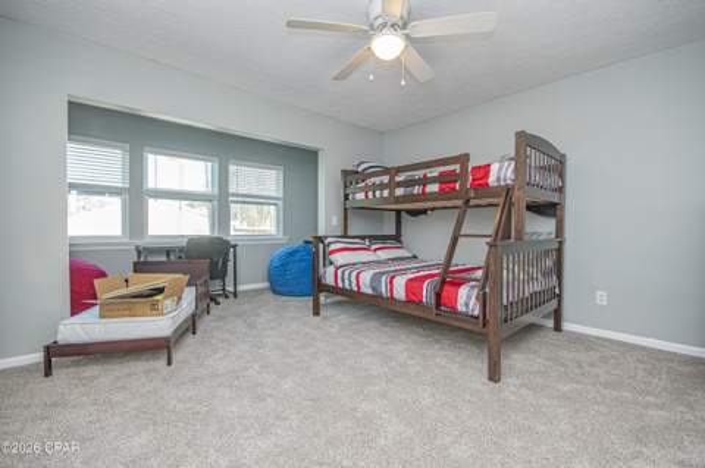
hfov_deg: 100.4
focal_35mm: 15
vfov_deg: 77.2
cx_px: 352
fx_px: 293
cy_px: 234
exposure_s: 1/15
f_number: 8
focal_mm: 10
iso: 400
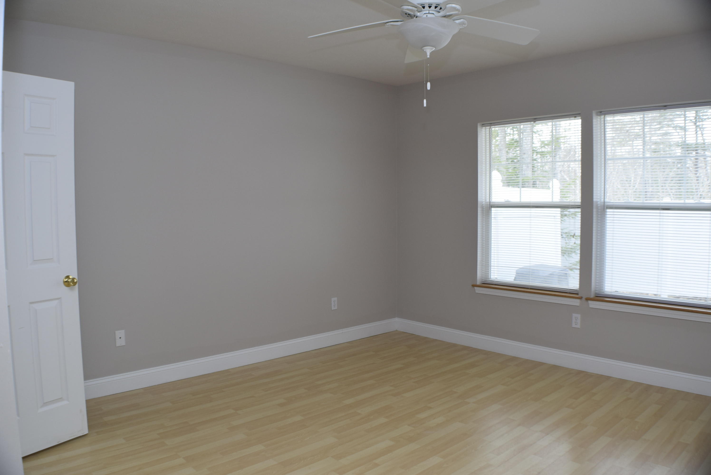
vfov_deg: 36.9
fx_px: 712
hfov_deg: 53.1
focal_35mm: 36
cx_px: 356
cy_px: 238
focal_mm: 24
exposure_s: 1/125
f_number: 5.6
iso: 400
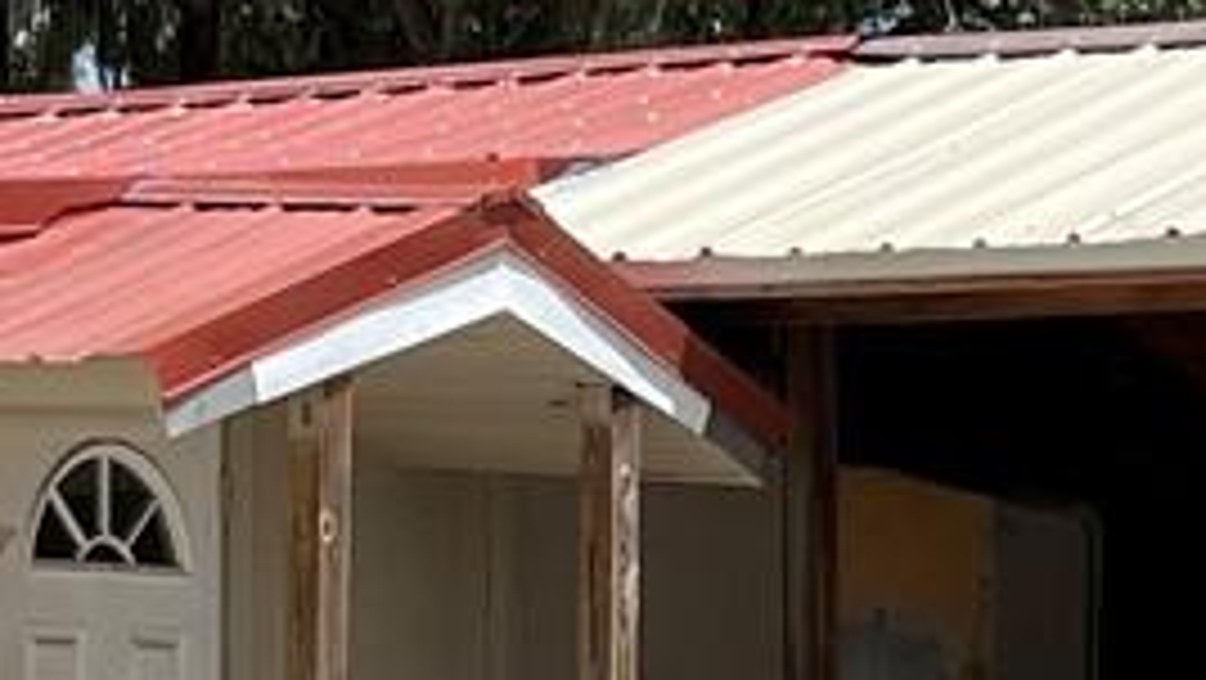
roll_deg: -0.4
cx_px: 504
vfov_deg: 7.1
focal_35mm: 169
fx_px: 5406
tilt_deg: -1.6
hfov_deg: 12.7
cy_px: 968
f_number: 1.6
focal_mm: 5.1
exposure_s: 1/4484
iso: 50
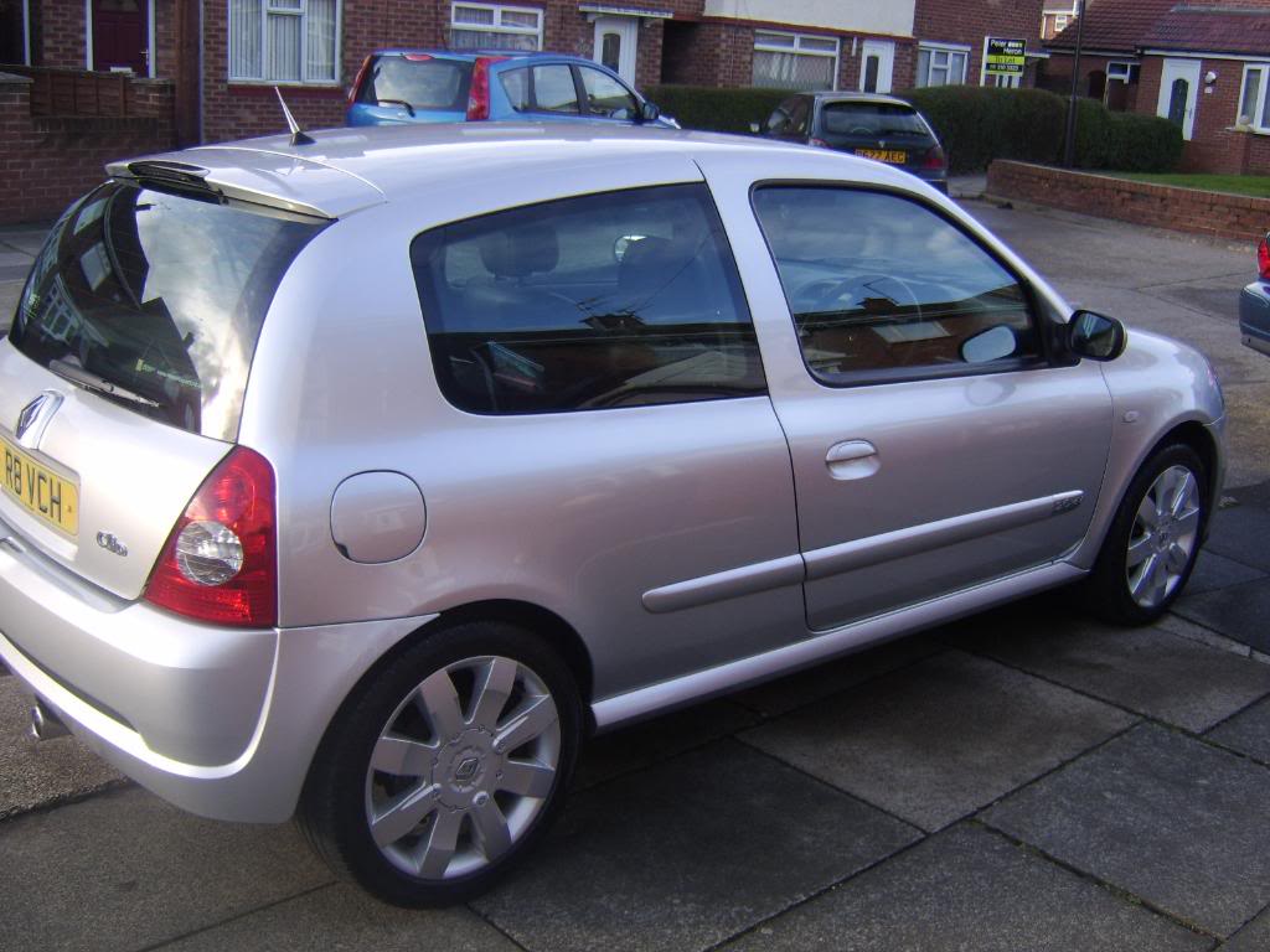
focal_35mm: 31
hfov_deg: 58.4
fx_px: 1137
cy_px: 476
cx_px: 635
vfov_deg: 45.4
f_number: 2.7
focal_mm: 8.13
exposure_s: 1/229
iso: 71
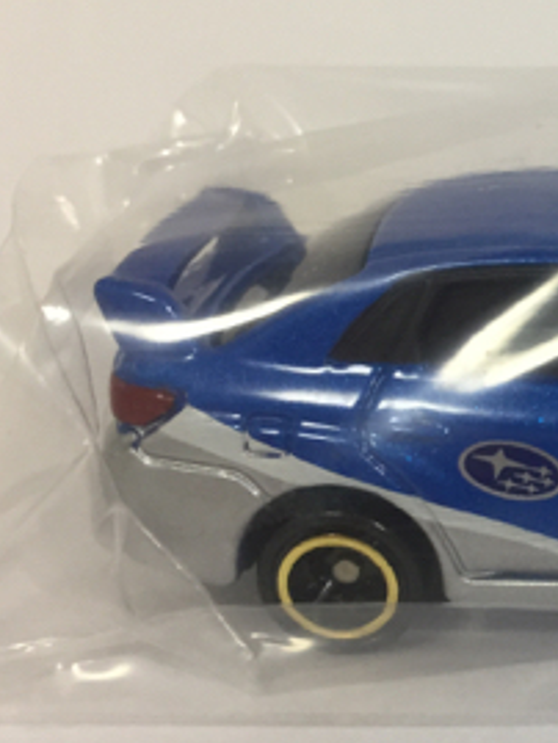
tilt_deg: -19.7
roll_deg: +0.7
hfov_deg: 19.7
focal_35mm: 69
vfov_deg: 28.1
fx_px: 1482
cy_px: 307
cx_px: 718
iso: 40
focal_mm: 4.15
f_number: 2.2
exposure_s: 1/30
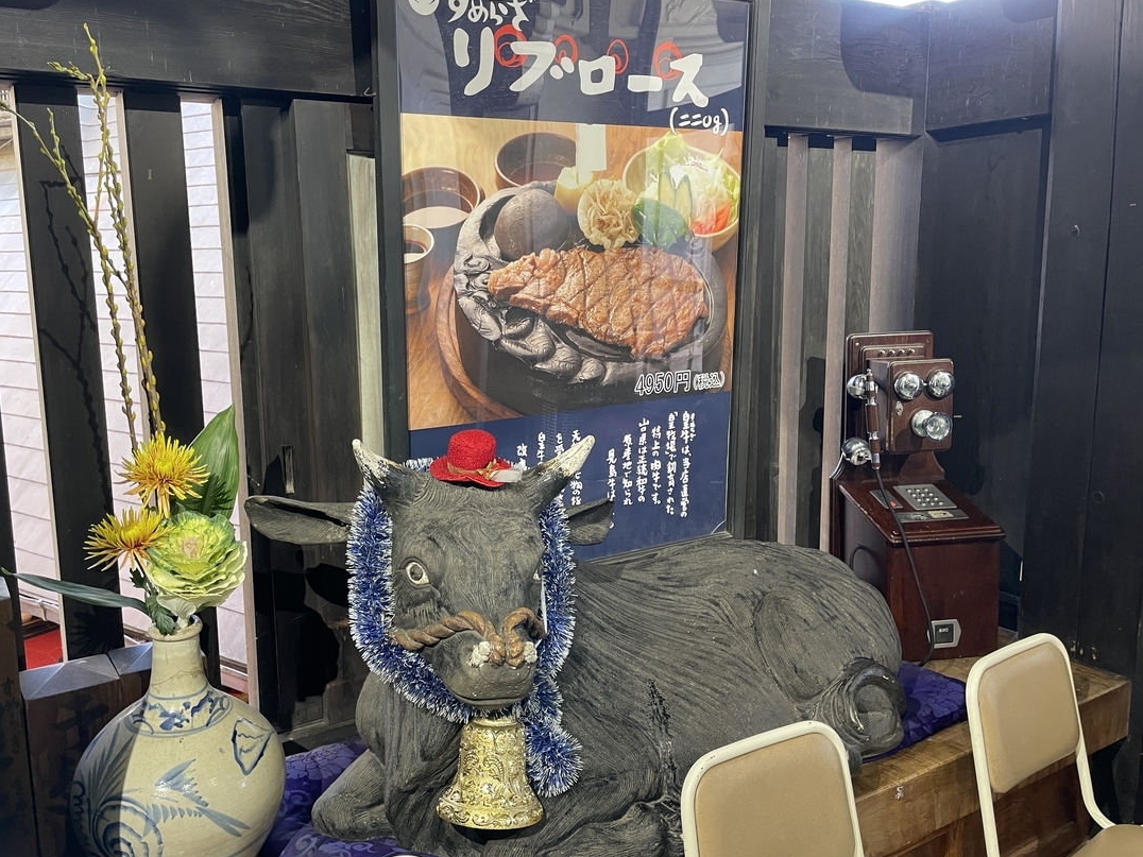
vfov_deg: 48.2
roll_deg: +0.8
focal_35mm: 29
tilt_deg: -9.9
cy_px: 414
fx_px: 958
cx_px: 515
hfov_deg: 61.5
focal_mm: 4.2
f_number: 1.6
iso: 160
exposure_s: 1/60
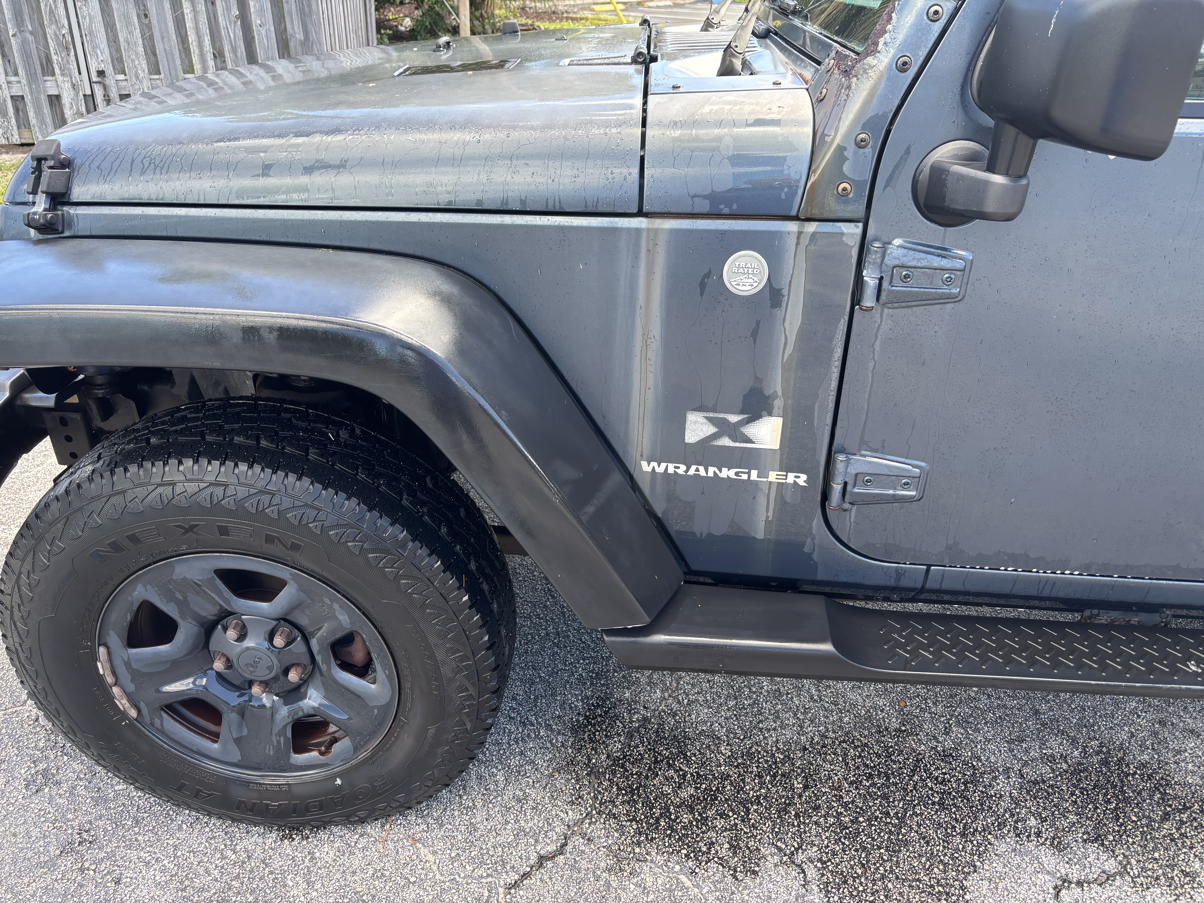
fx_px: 904
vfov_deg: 53.1
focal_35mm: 26
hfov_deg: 67.3
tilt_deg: -27.2
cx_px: 602
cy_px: 452
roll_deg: -1.9
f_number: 1.6
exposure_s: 1/131
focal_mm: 5.96
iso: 32
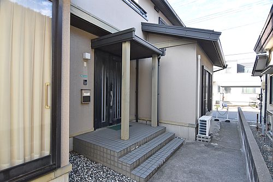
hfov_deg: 90.0
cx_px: 136
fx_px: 136
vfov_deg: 67.3
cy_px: 91
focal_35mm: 18
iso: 400
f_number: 8
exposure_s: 1/250
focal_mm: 12
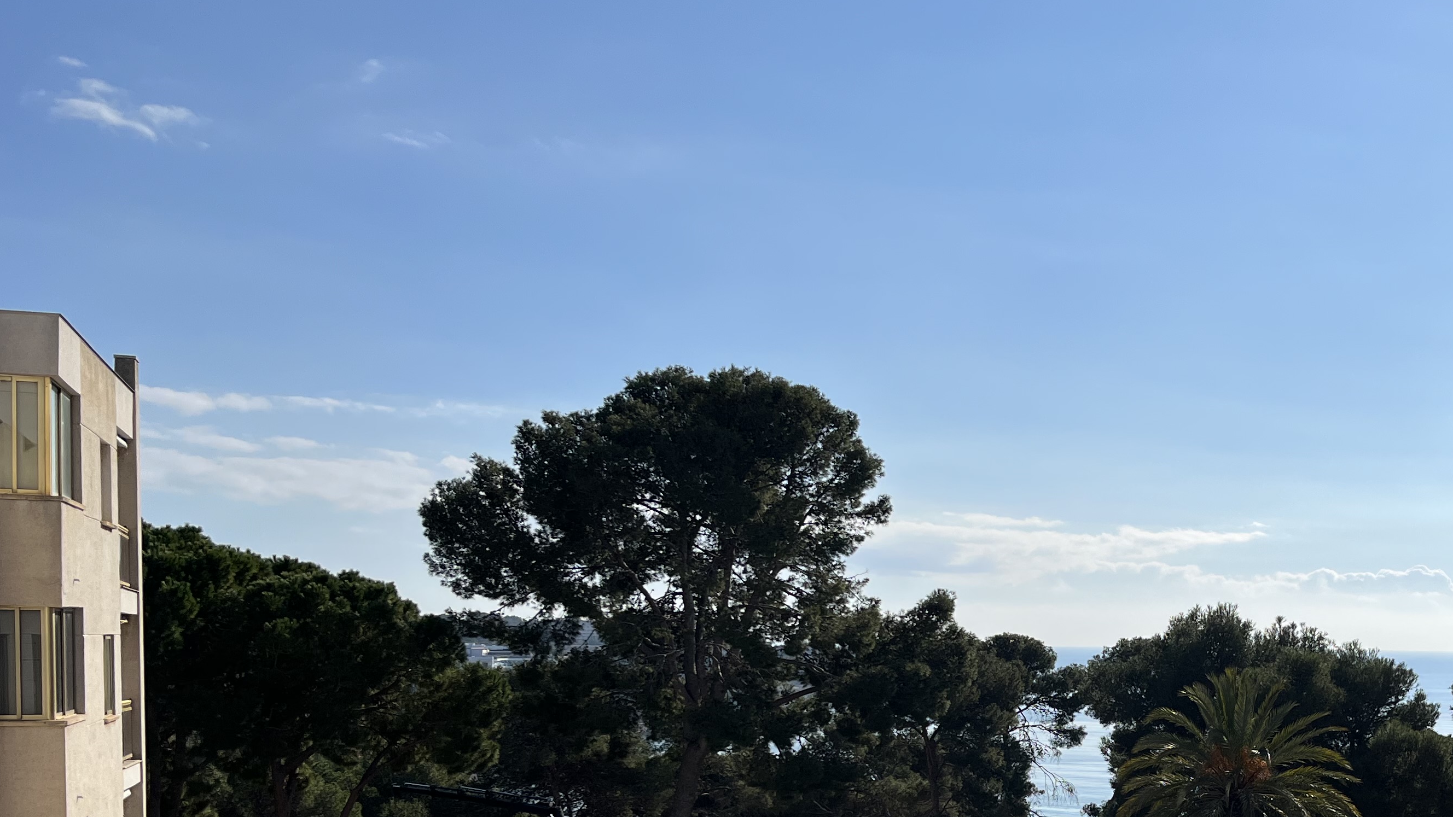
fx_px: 1657
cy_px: 716
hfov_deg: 45.9
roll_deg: -0.3
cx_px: 1066
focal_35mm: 43
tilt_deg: -2.2
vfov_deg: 26.9
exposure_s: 1/9091
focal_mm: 5.1
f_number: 1.6
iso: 50
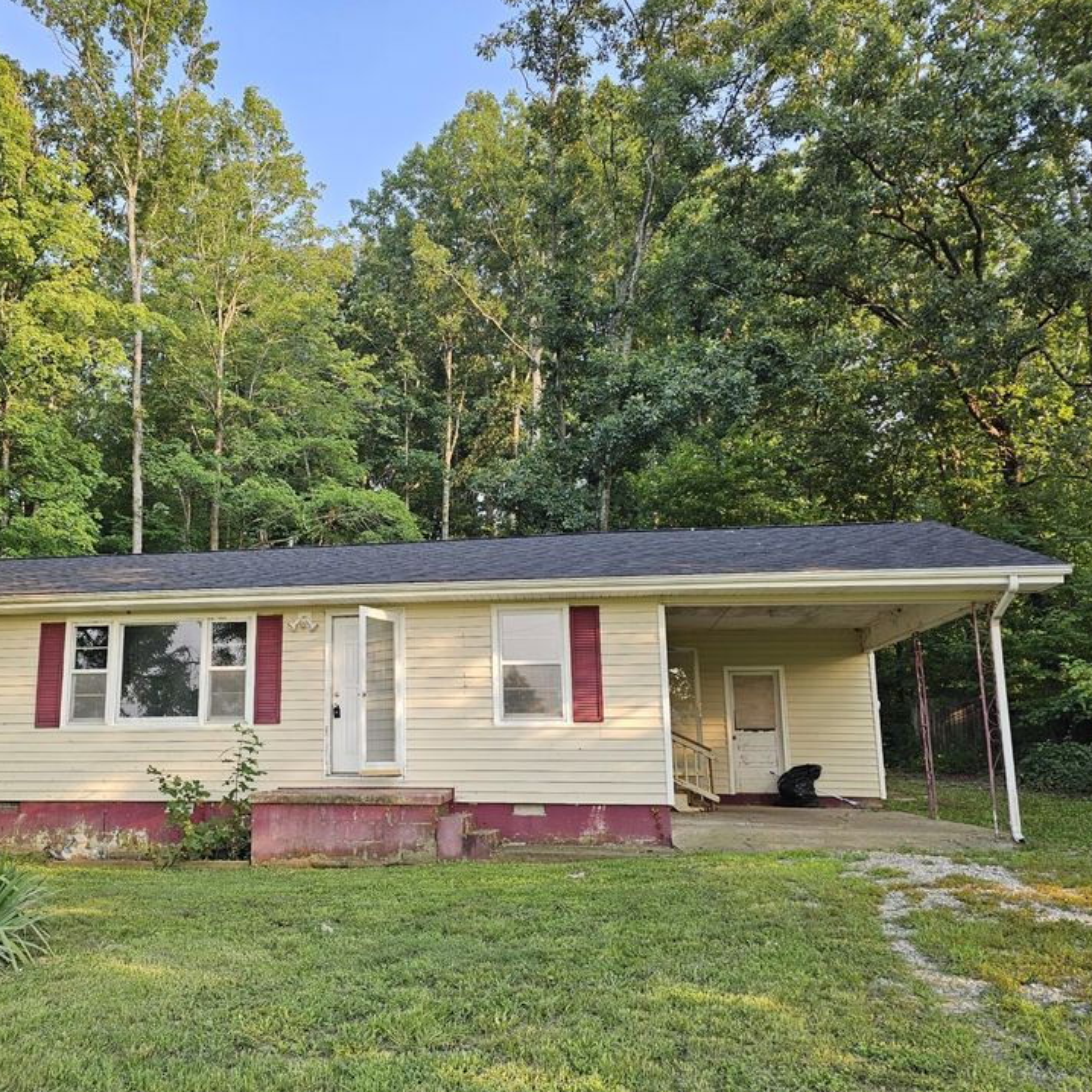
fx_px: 1035
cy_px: 579
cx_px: 380
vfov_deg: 55.6
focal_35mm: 29
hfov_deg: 54.7
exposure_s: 1/180
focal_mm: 6.3
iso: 25
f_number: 1.7
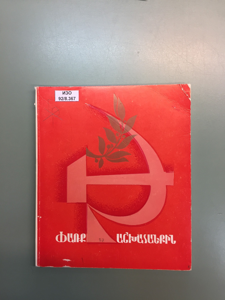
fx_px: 251
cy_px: 150
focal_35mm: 29
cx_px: 112
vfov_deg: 61.7
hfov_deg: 48.2
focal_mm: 4.15
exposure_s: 1/33
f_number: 2.2
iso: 32
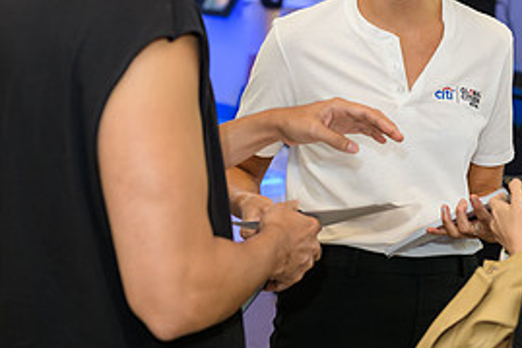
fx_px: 1377
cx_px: 388
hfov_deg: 21.3
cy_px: 15
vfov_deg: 14.2
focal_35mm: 95
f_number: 3.2
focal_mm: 44
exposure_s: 1/125
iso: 400
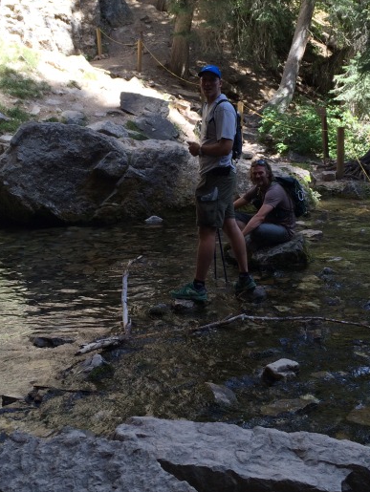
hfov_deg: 30.3
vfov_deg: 39.5
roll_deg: +3.5
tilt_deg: -8.8
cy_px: 211
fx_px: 683
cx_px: 192
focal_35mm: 48
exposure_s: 1/331
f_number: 2.2
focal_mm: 4.15
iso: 32
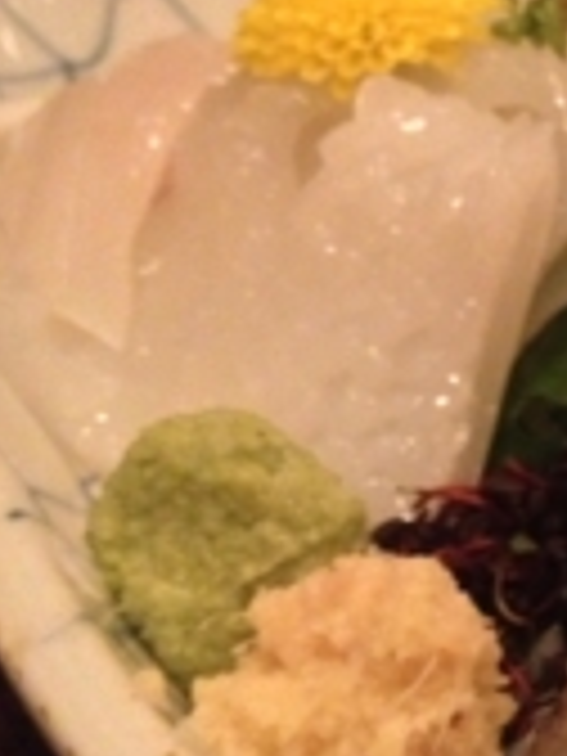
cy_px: 400
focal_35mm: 94
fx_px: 2053
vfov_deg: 20.9
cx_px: 752
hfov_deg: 15.0
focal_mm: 4.28
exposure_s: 1/15
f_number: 2.4
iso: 800
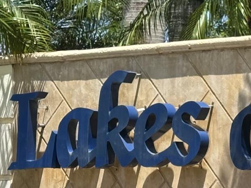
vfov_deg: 6.5
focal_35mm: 230
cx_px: 359
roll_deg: -0.8
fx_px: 1668
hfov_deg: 8.4
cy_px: 152
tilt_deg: +2.4
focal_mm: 6.86
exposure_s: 1/1815
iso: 64
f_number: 1.78
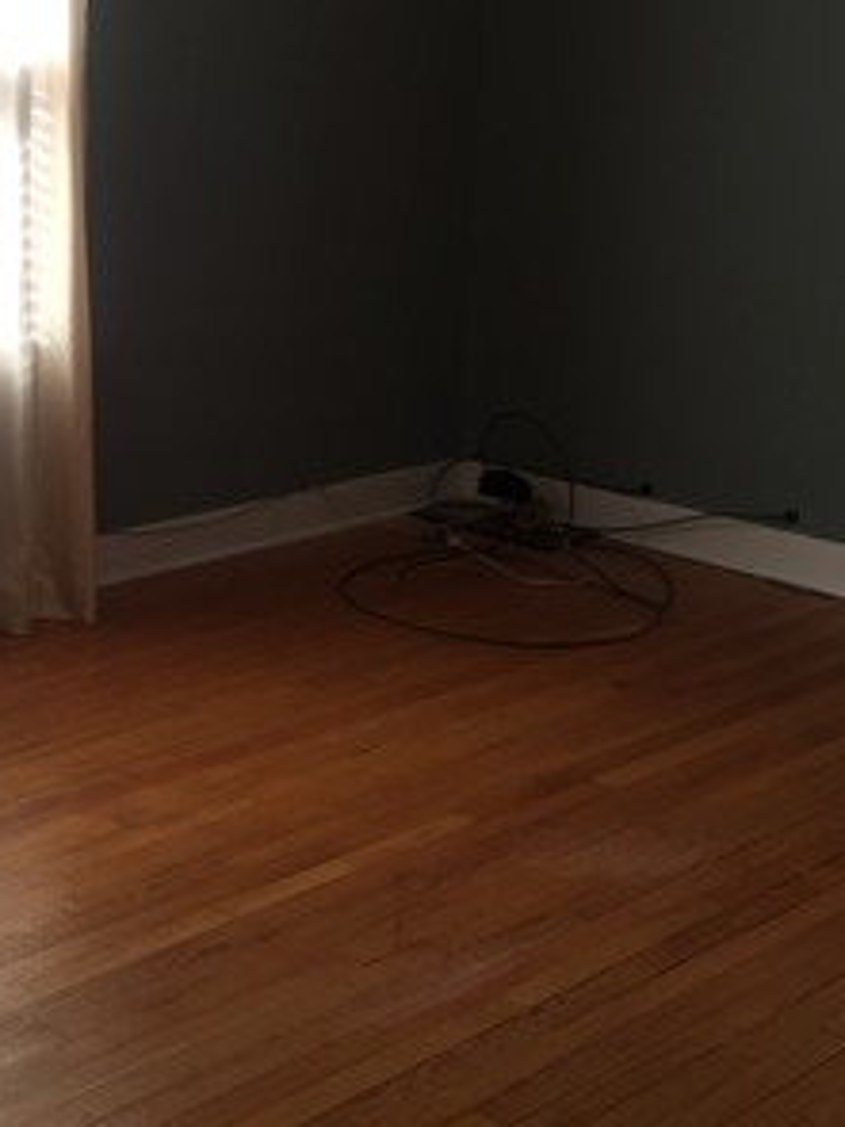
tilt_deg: -8.7
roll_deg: -2.0
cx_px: 80
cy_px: 336
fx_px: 2052
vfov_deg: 30.4
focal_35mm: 63
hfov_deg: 22.7
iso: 40
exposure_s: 1/30
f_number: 2.2
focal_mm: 4.15
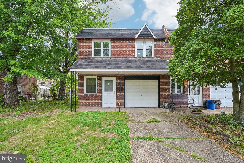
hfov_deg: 100.4
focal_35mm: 15
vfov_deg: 77.3
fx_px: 102
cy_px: 82
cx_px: 122
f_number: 8
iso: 125
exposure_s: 1/15
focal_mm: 15
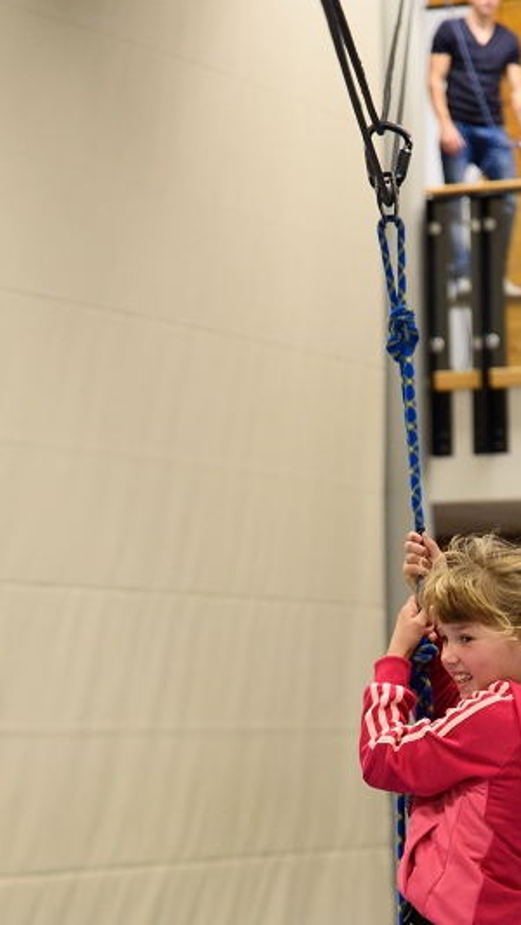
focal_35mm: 167
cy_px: 821
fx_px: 4100
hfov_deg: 7.3
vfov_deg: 12.8
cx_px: 358
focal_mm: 85
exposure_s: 1/200
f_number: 4.5
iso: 2500
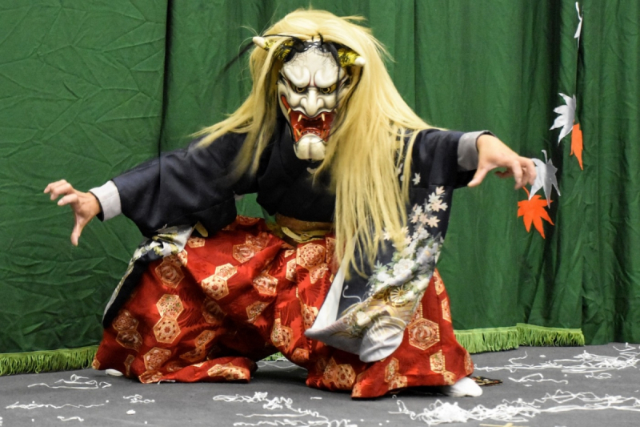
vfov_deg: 13.0
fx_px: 1866
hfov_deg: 19.5
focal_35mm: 105
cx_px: 320
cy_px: 214
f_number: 5
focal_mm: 70
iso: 5000
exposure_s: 1/60
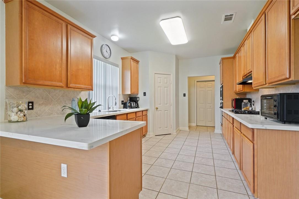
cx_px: 150
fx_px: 141
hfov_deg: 93.3
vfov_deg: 70.4
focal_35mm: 17
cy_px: 100
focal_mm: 17
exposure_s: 1/5
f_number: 11
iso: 800
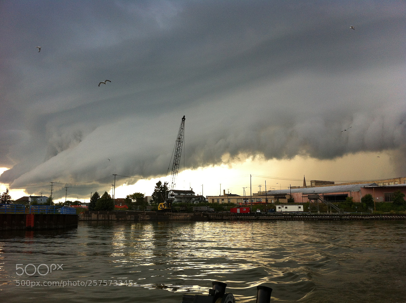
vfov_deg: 40.6
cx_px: 203
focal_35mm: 35
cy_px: 152
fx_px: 410
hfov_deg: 52.7
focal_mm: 3.85
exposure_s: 1/392
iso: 80
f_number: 2.8
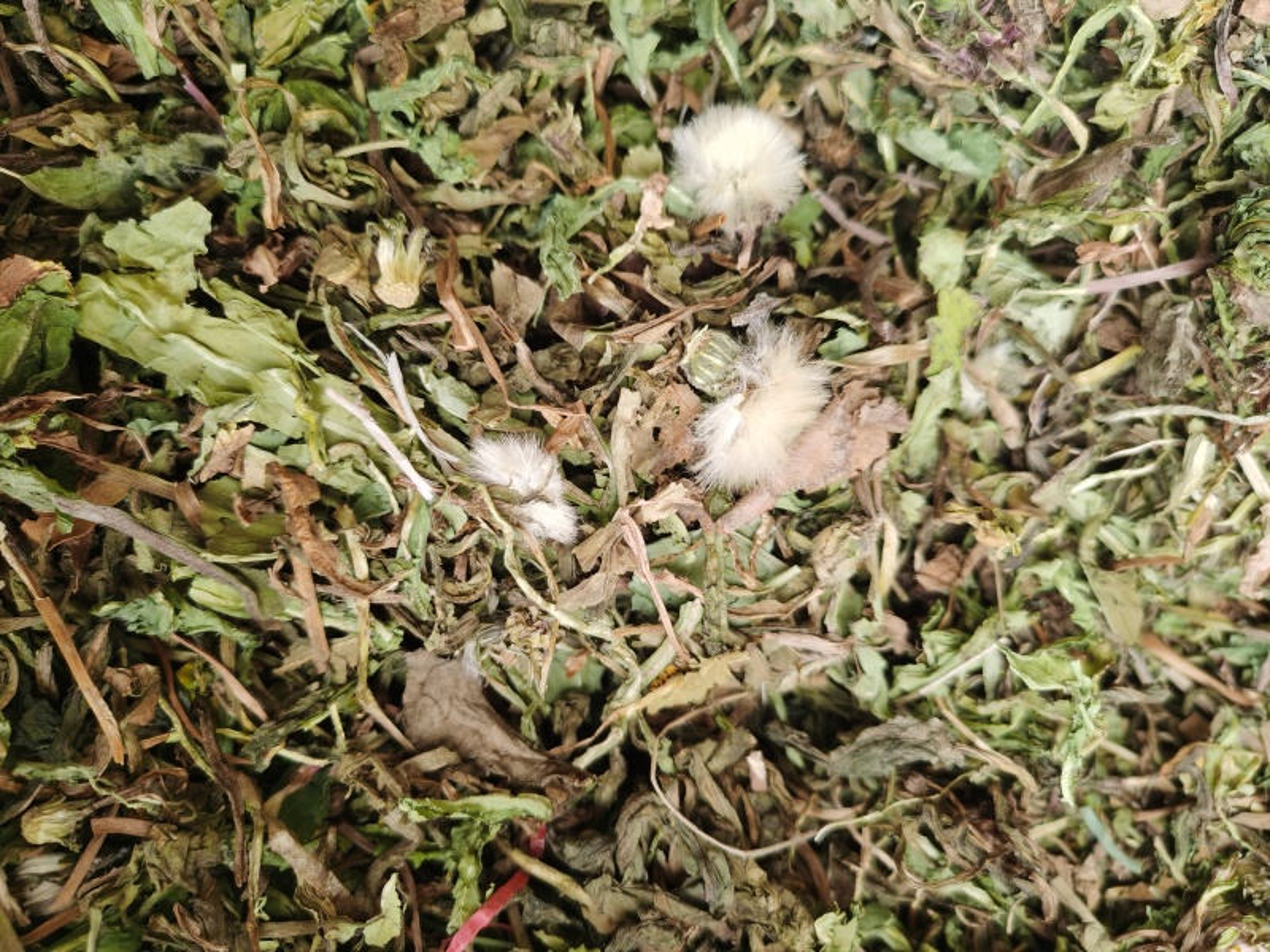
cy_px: 476
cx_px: 635
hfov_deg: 65.3
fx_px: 991
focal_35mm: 27
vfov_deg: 51.4
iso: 50
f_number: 1.8
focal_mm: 5.58
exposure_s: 1/192
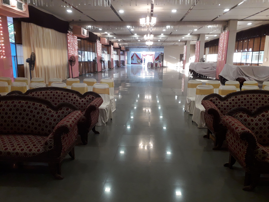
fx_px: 210
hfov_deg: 65.3
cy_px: 101
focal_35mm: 27
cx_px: 134
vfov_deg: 51.4
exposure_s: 1/50
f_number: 1.9
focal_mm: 3.6
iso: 125
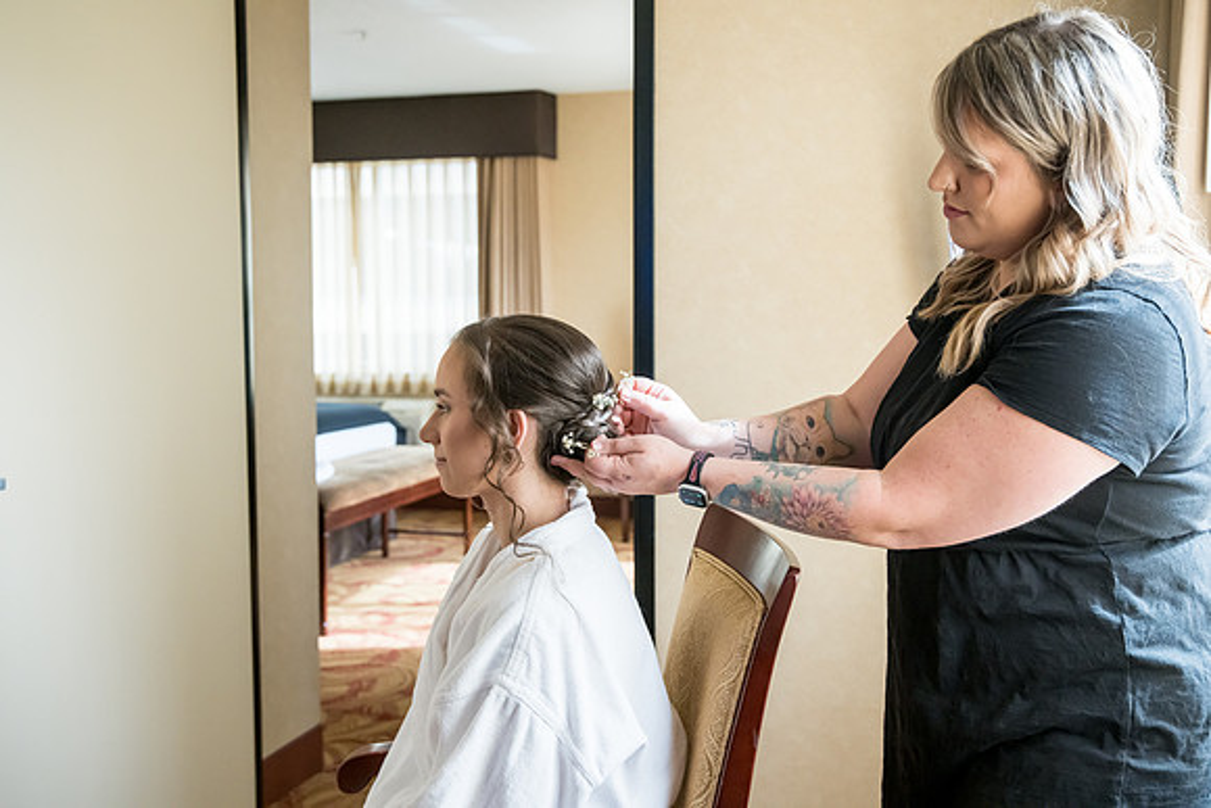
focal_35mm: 40
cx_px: 606
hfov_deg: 48.4
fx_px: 1346
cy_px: 404
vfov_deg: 33.4
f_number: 4.5
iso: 2000
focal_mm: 40
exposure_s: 1/320
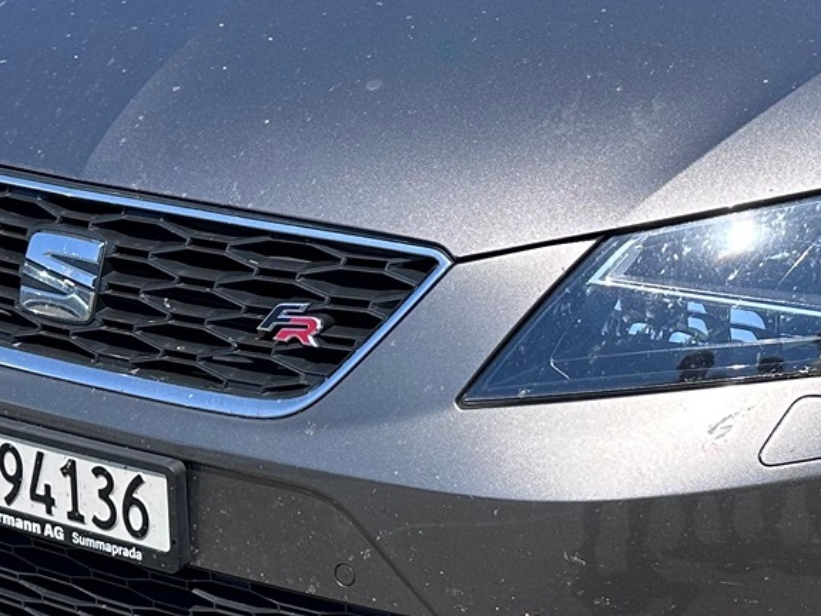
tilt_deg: -19.0
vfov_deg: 17.4
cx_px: 599
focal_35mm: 84
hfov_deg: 23.1
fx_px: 1992
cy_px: 121
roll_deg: +1.7
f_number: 1.78
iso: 80
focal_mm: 6.86
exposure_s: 1/3247
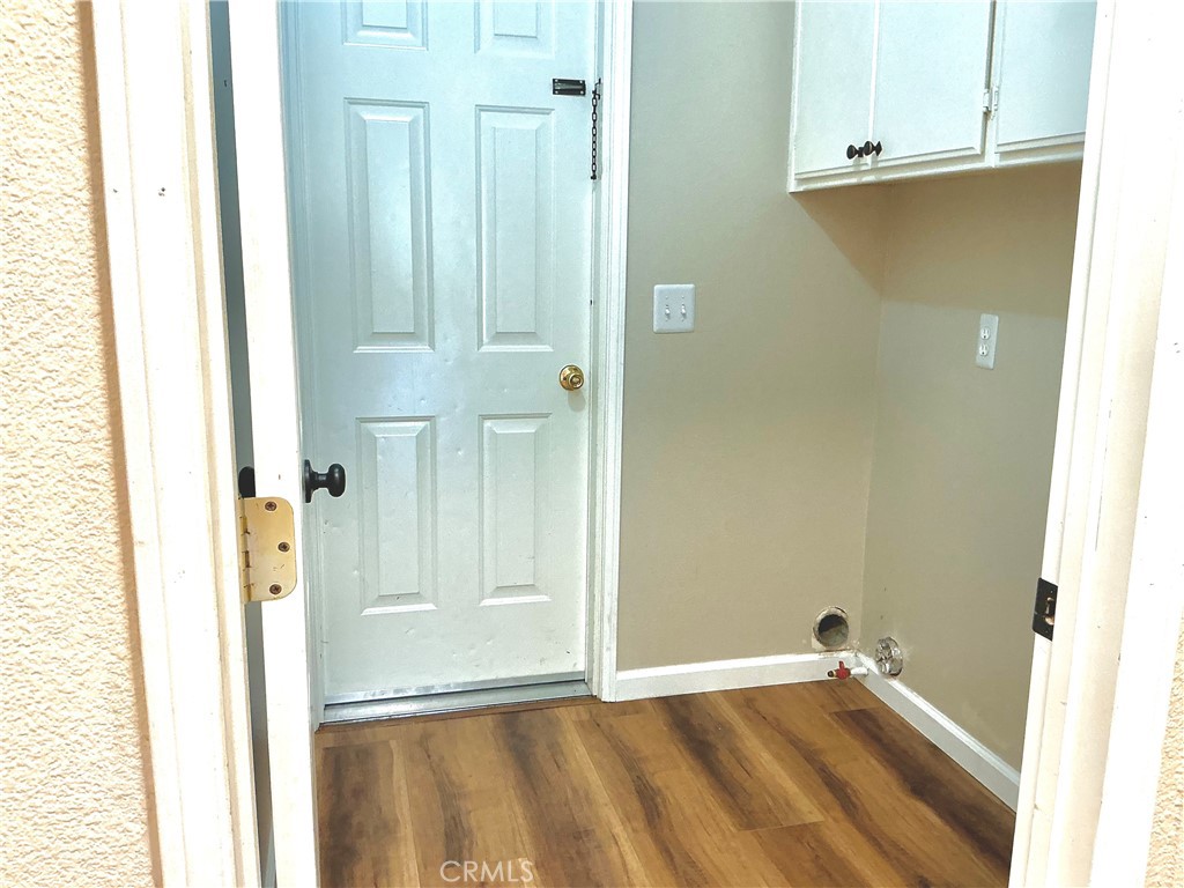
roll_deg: -1.6
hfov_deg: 61.7
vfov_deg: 48.2
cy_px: 444
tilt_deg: -9.8
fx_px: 992
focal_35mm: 29
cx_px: 592
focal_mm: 3
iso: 80
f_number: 1.8
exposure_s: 1/60
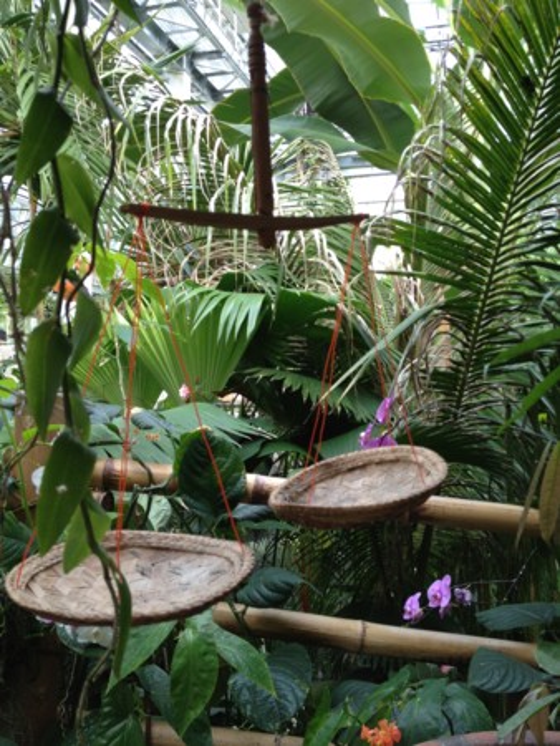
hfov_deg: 40.7
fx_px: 754
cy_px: 373
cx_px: 280
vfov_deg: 52.6
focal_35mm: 35
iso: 64
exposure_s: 1/40
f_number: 2.4
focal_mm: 4.28
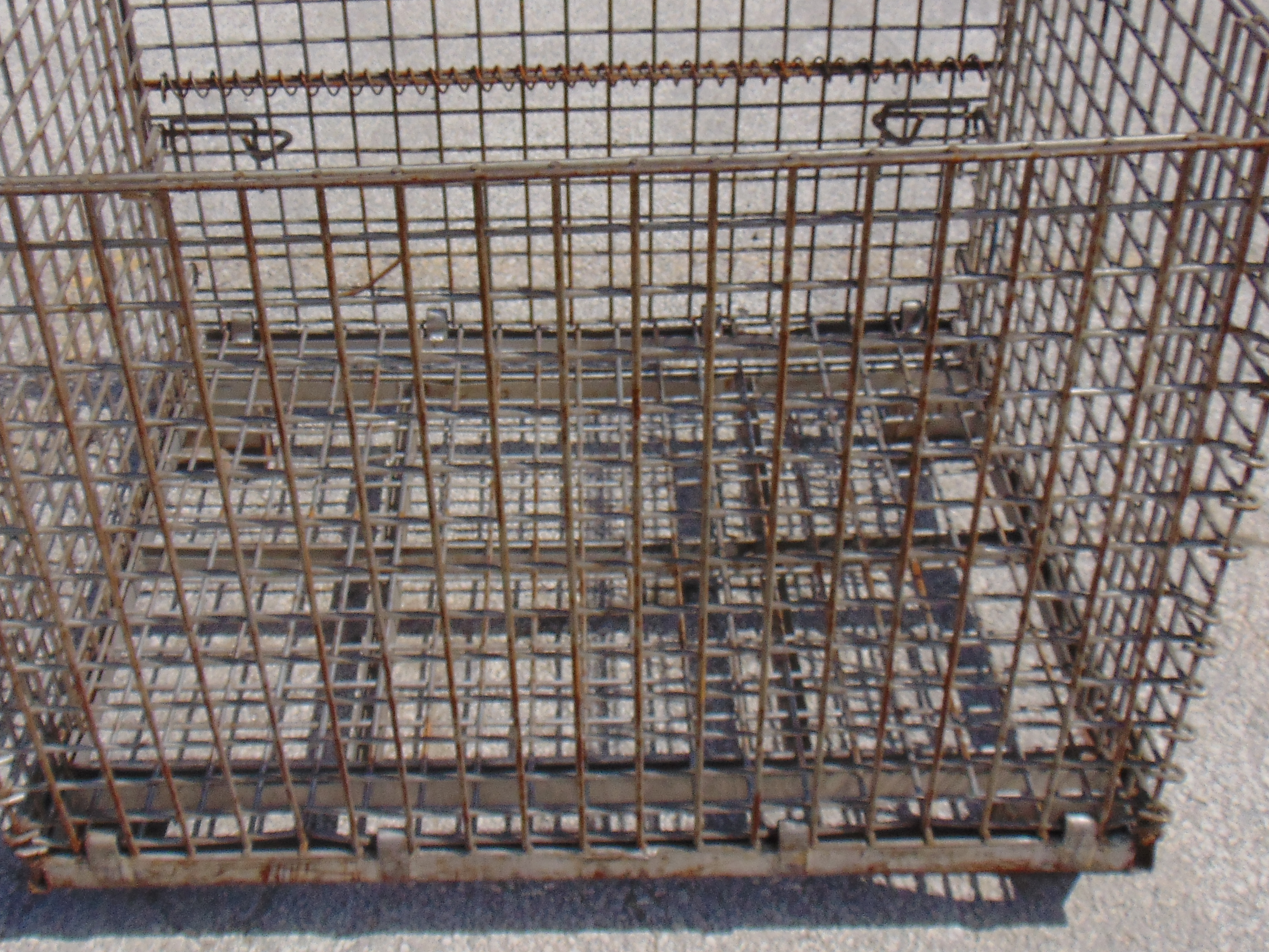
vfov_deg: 34.0
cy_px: 302
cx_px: 557
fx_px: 1540
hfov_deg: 44.7
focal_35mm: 42
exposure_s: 1/400
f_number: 7.7
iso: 80
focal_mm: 4.5
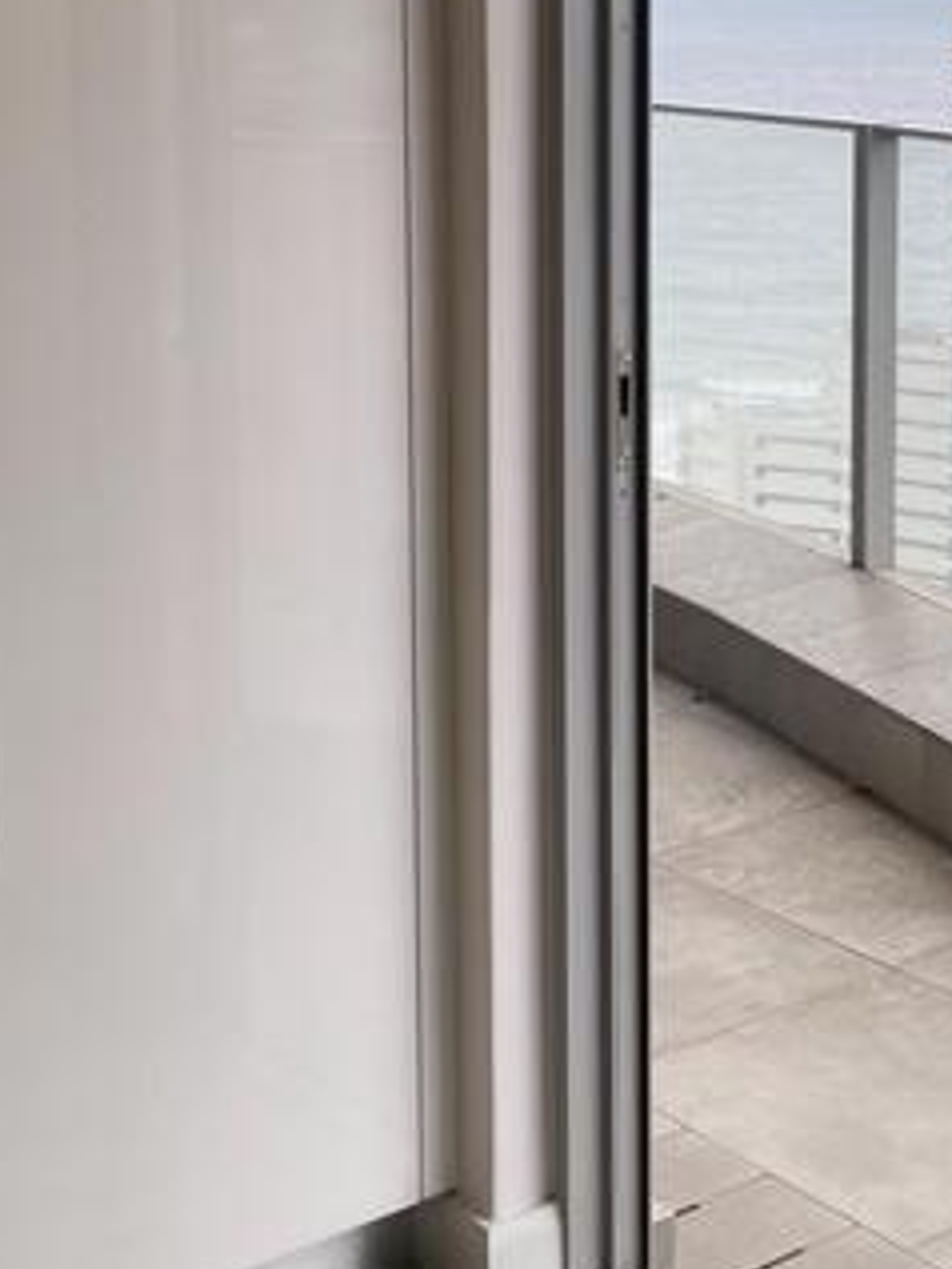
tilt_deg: -7.7
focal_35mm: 63
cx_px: 472
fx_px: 2309
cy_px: 264
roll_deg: +0.9
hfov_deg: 23.3
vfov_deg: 30.0
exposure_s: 1/441
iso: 32
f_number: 1.6
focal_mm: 5.1
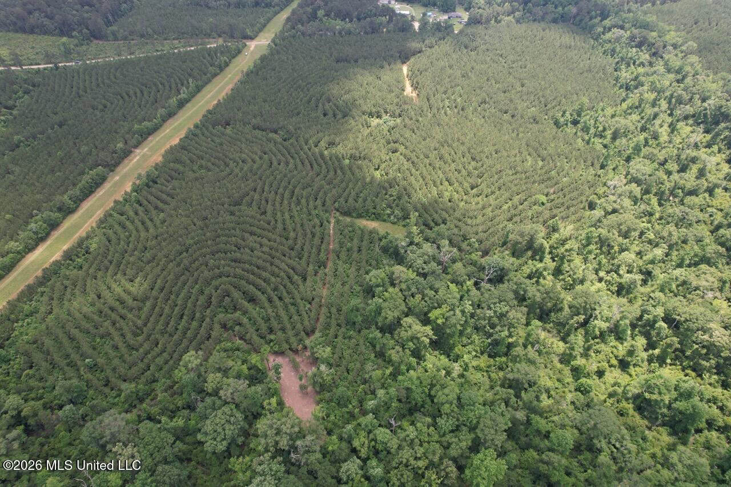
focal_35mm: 22
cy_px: 244
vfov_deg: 57.2
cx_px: 366
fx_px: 447
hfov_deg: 78.6
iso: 100
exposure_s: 1/500
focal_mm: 8.4
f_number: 2.8
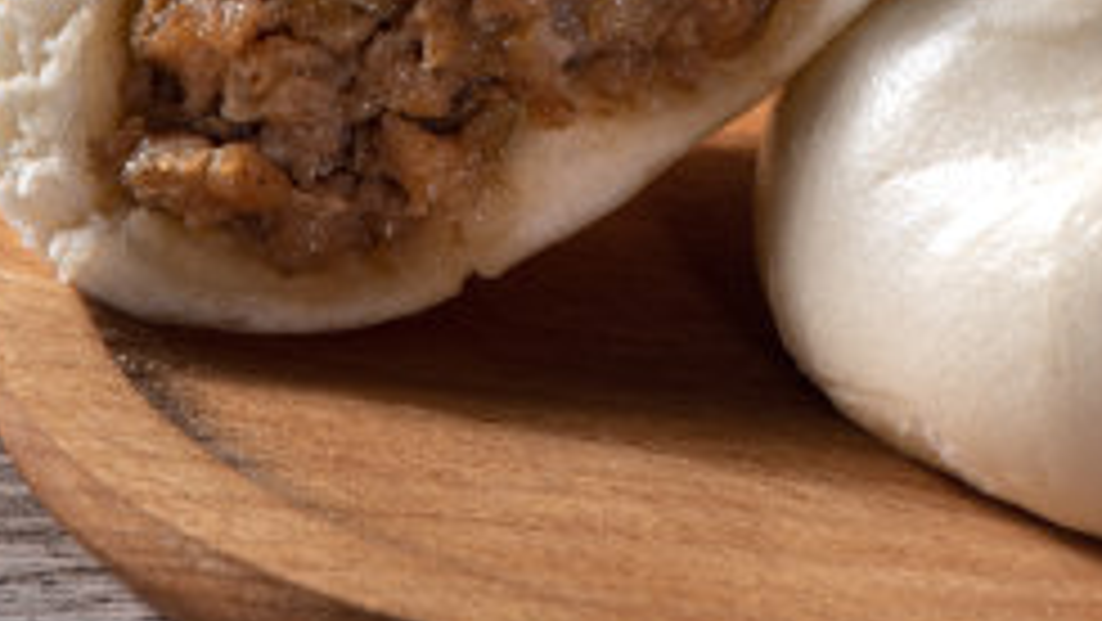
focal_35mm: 275
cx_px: 805
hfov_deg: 7.8
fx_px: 8038
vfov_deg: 4.4
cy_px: -227
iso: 100
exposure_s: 1/100
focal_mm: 105
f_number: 16
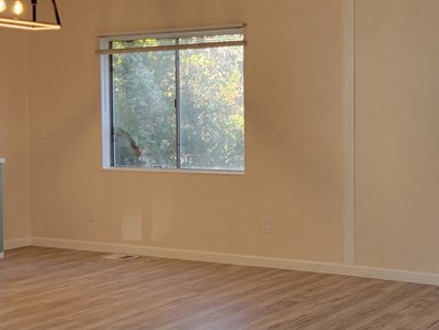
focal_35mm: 67
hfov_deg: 28.6
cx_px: 321
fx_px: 850
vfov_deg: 21.9
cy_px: 158
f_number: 1.8
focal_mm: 5.4
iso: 80
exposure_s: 1/120
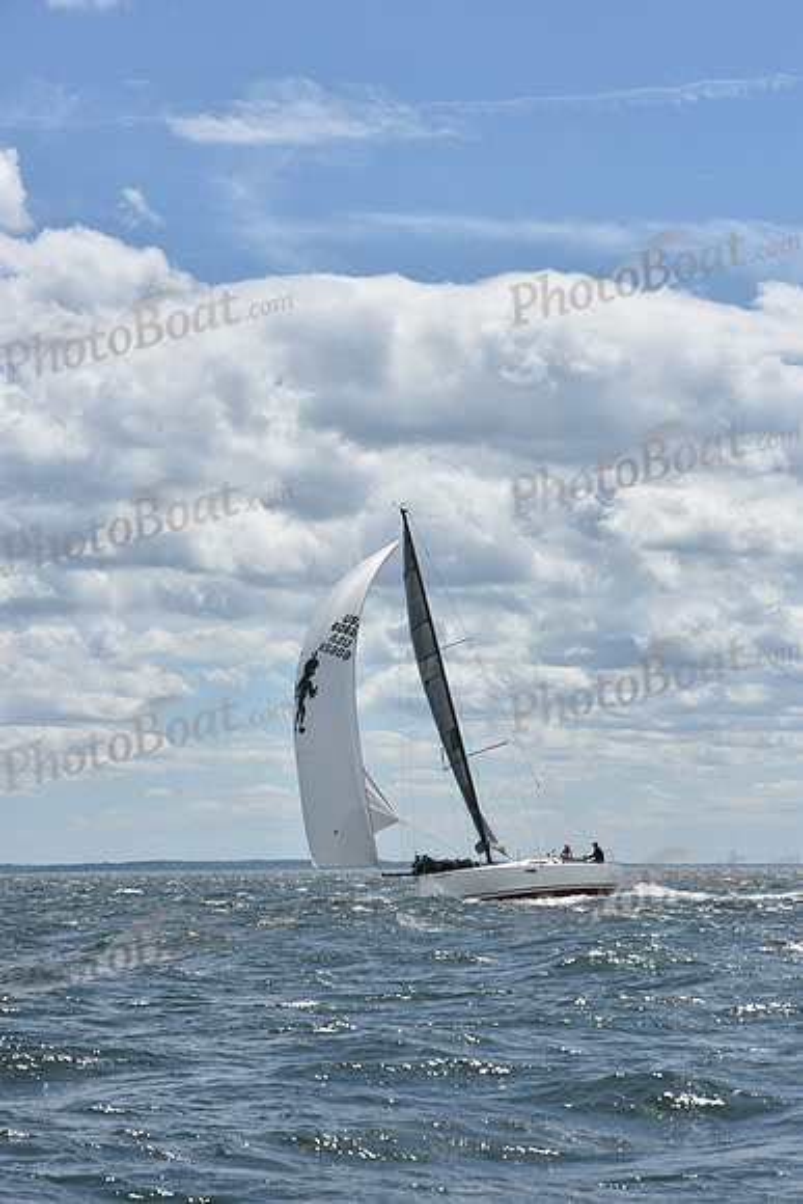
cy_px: 602
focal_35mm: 100
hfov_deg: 13.7
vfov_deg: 20.4
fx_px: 3344
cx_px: 402
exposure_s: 1/1600
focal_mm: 100
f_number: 9
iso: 320
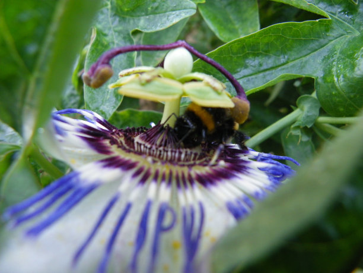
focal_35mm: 26
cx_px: 182
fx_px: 273
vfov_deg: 53.1
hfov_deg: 67.3
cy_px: 136
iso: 160
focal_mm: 4.6
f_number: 2.8
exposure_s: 1/60
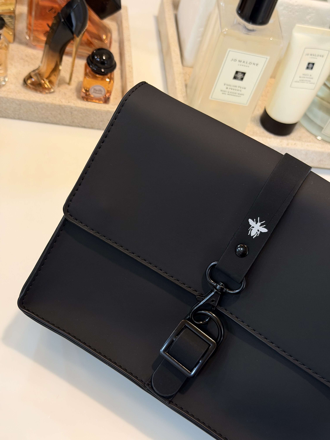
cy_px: 220
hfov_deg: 30.3
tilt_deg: -49.8
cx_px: 165
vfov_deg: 39.7
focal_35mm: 48
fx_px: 610
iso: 250
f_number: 1.78
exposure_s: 1/60
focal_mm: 6.76
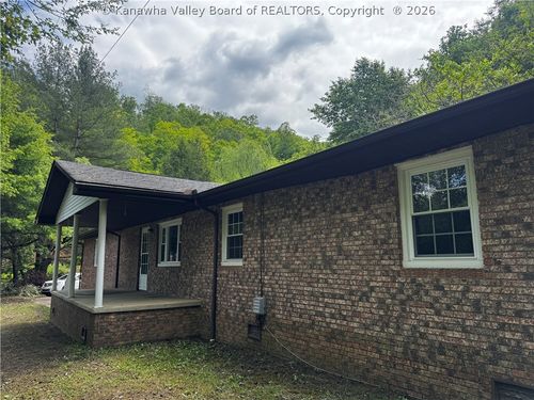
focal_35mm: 24
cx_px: 267
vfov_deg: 56.8
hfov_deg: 71.6
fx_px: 370
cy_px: 200
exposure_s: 1/1597
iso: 80
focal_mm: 6.76
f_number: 1.78
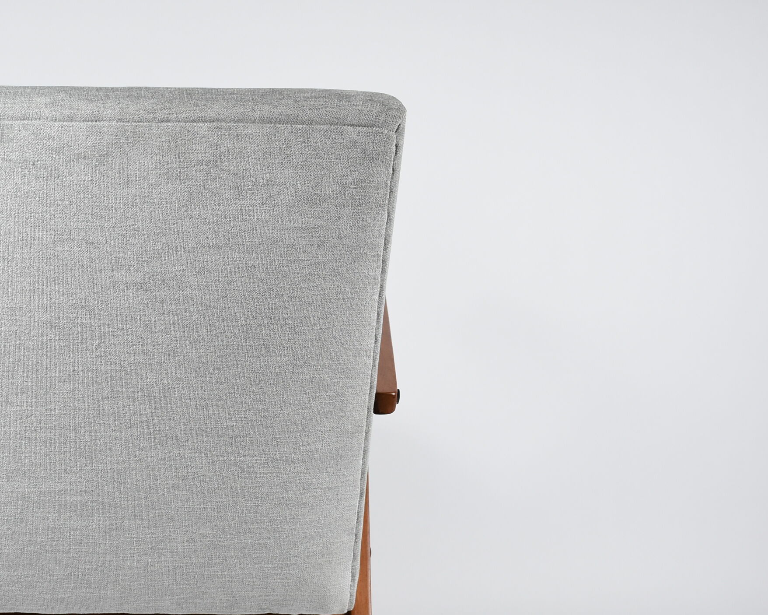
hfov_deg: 28.4
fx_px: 1473
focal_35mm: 65
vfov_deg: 23.5
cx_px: 122
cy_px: 412
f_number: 5
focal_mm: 27
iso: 800
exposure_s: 1/125
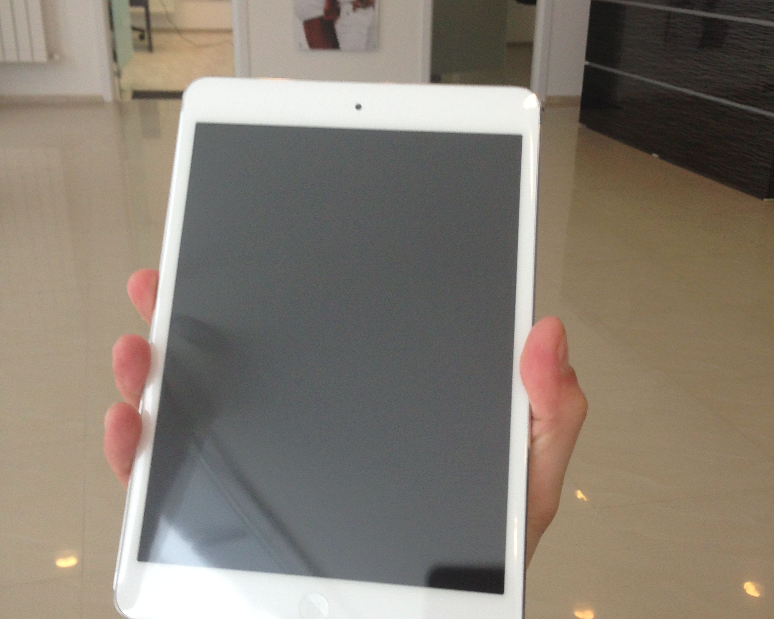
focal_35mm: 43
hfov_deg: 42.9
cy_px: 328
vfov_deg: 34.9
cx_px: 387
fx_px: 985
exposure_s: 1/120
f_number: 2.4
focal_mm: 4.13
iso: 80
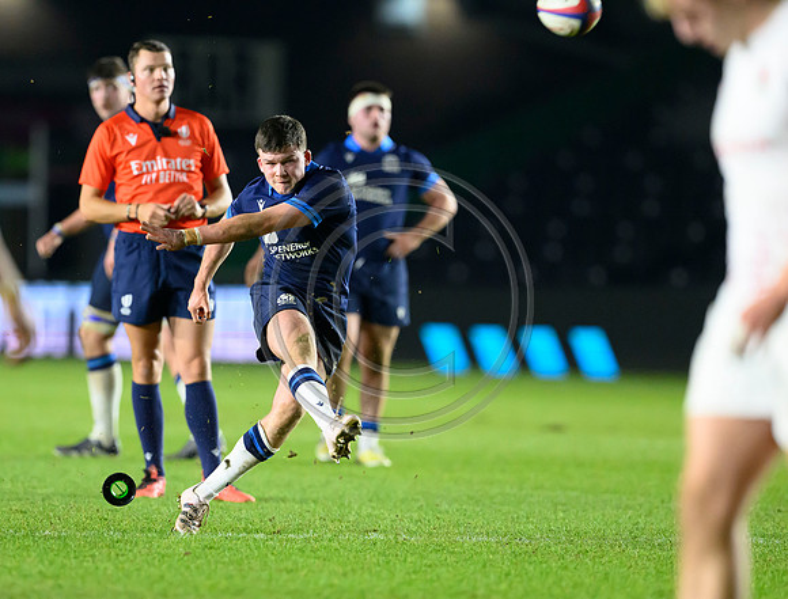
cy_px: 348
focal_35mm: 507
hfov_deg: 3.9
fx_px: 11605
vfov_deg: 3.0
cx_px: 266
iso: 8000
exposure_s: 1/1000
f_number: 3.5
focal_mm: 400
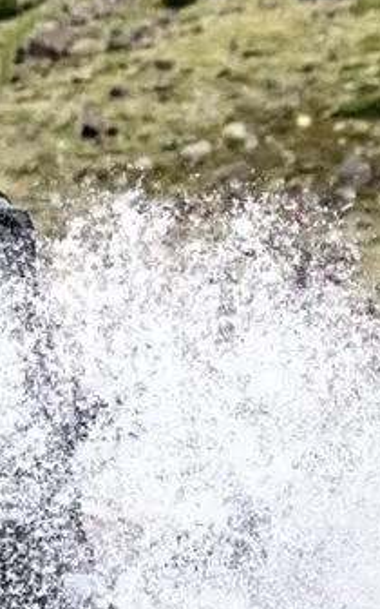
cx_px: -551
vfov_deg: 3.9
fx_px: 9031
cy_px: 442
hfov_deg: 2.4
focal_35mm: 545
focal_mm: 100
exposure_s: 1/1600
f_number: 5
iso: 1600
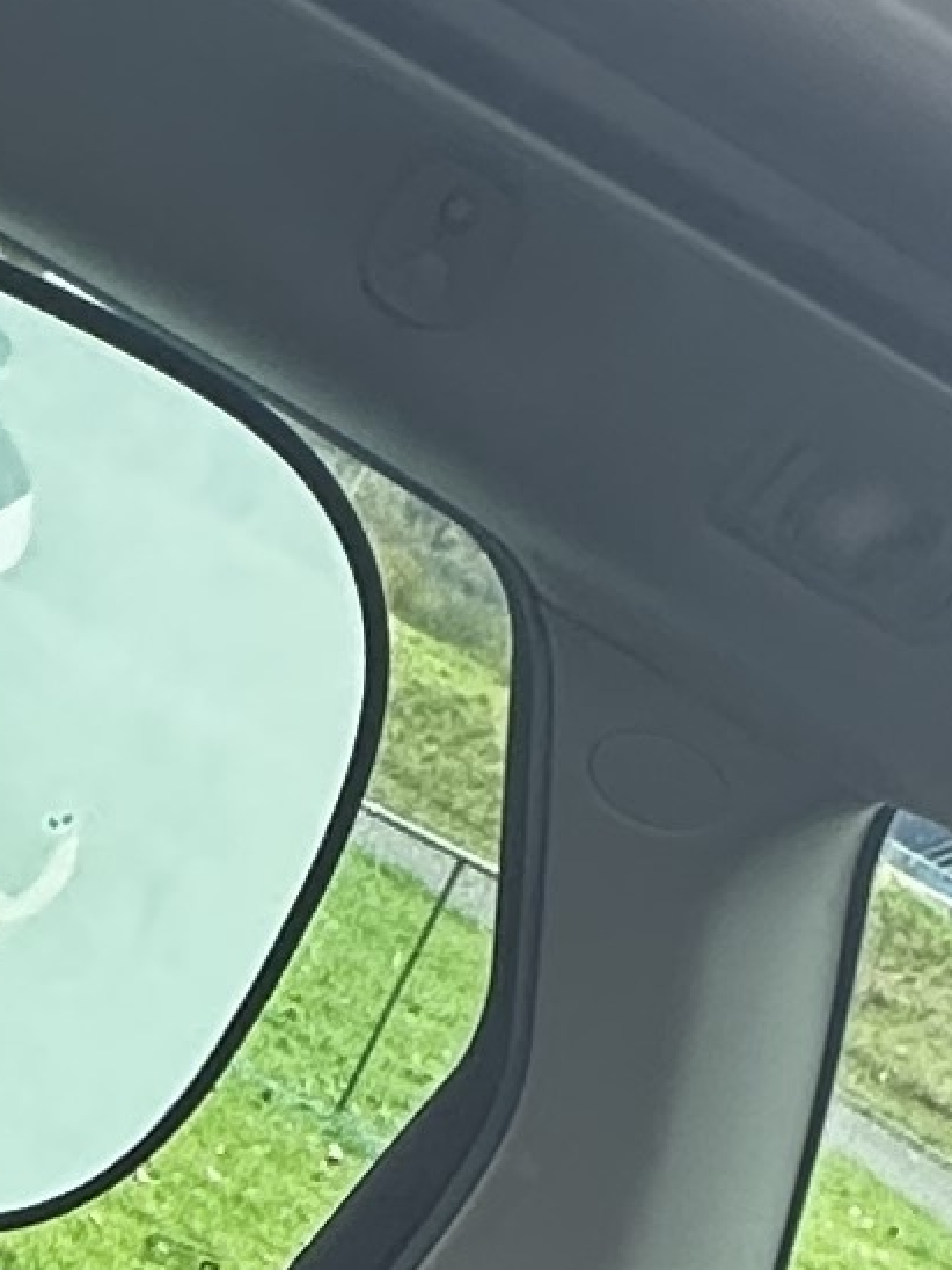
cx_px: -903
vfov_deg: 14.7
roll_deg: -28.7
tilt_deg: -33.8
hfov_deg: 12.7
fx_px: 3777
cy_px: 2728
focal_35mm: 103
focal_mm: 2.22
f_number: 2.2
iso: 160
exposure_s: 1/99
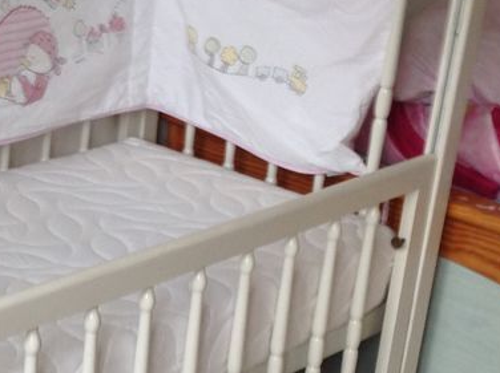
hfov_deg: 20.6
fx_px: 1342
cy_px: 274
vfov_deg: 15.8
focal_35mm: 93
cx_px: 35
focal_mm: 4.28
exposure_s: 1/17
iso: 64
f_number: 2.4
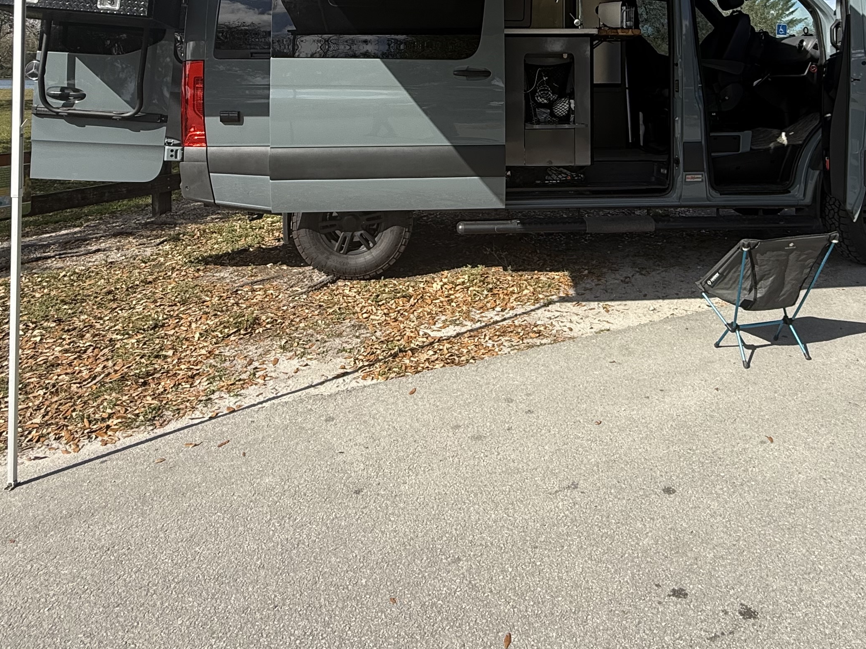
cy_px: 82
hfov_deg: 64.8
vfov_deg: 46.9
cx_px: 513
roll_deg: -0.2
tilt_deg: -0.5
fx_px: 675
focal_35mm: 27
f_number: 2.2
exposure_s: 1/942
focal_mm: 2.22
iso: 50
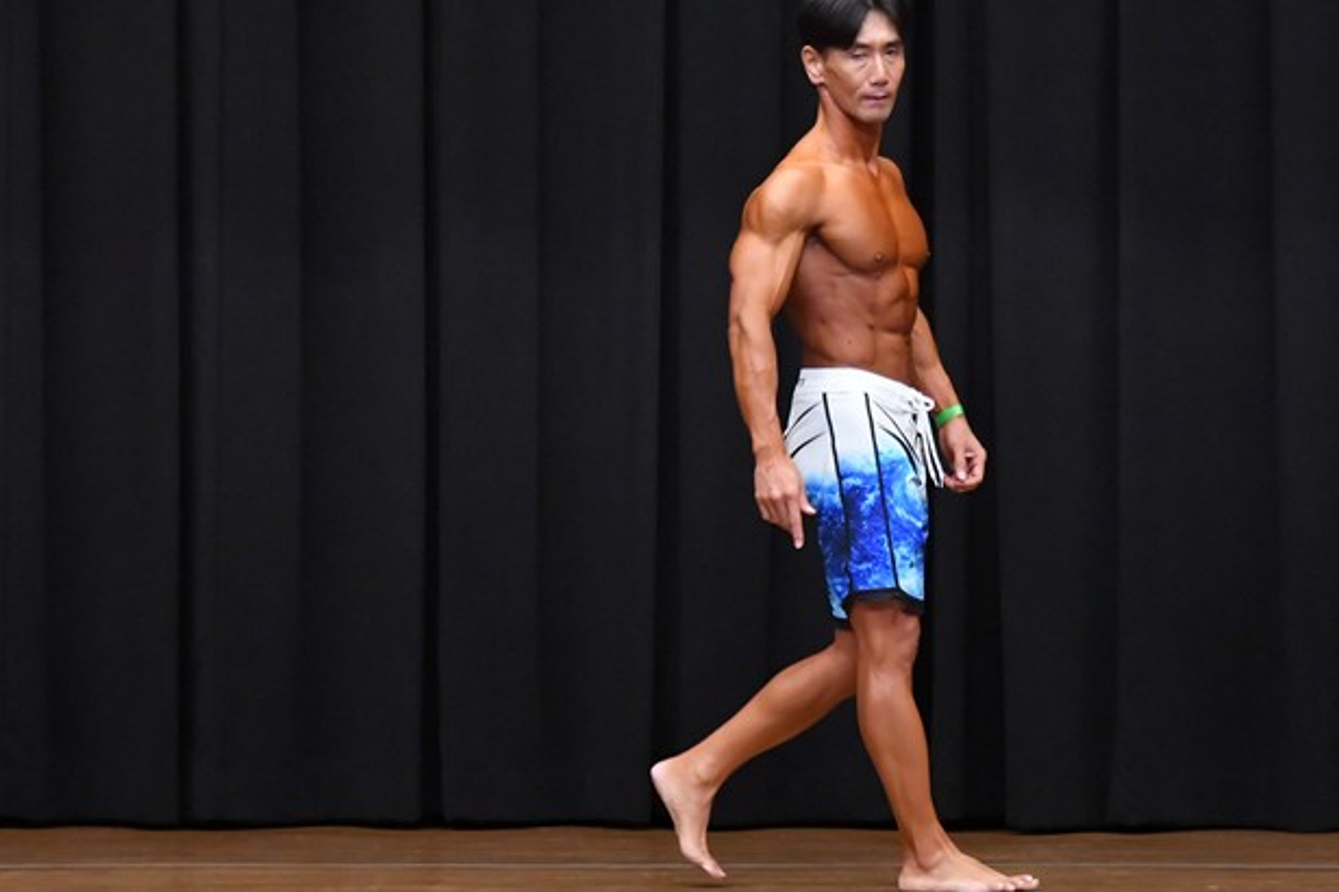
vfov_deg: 4.5
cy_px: 418
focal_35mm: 302
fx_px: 11226
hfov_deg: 6.8
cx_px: 742
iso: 8000
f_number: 5.6
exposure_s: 1/400
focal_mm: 160
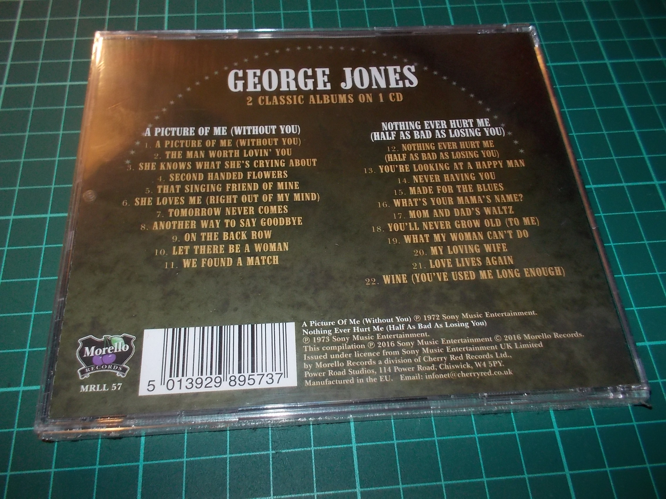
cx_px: 333
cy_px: 250
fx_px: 558
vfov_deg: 48.2
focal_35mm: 29
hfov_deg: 61.7
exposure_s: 1/30
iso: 200
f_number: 3.3
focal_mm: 4.1
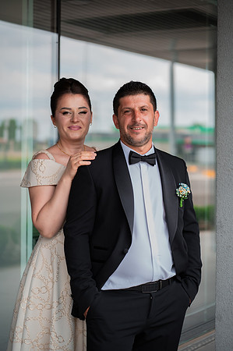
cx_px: 116
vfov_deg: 27.0
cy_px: 176
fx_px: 730
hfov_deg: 18.1
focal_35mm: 75
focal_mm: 75
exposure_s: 1/320
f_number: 2.8
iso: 200
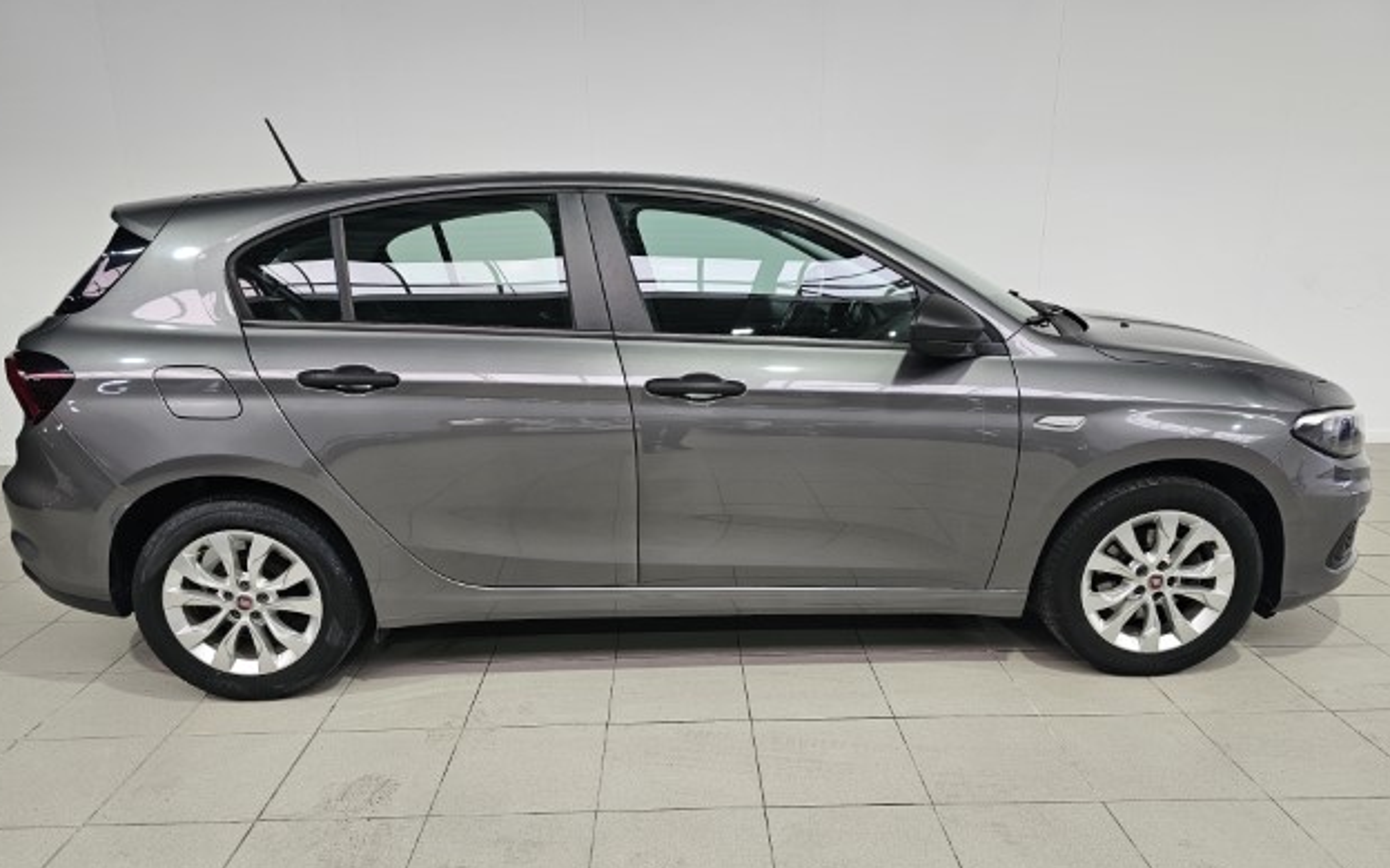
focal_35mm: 25
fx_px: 947
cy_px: 485
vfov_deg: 49.2
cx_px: 679
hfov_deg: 72.5
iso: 64
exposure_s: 1/100
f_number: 1.7
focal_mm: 6.3
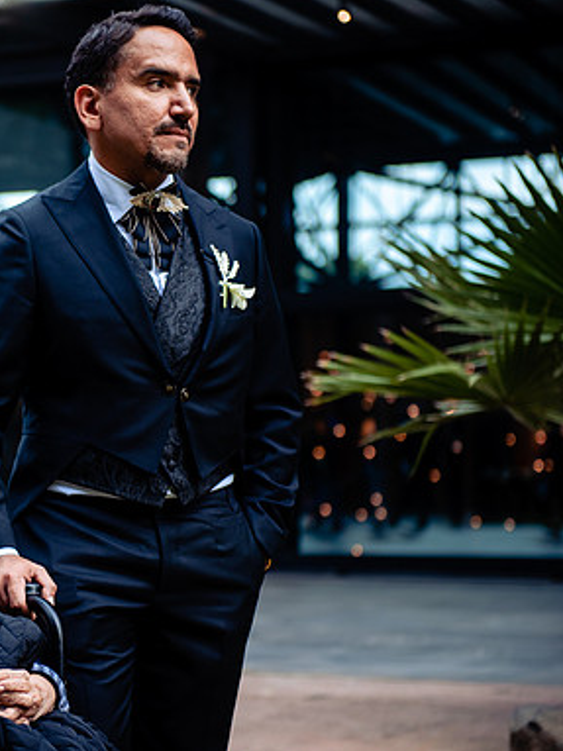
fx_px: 2213
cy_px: 374
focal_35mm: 102
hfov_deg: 14.3
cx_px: 33
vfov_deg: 19.3
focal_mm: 70
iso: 320
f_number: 2.8
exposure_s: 1/160
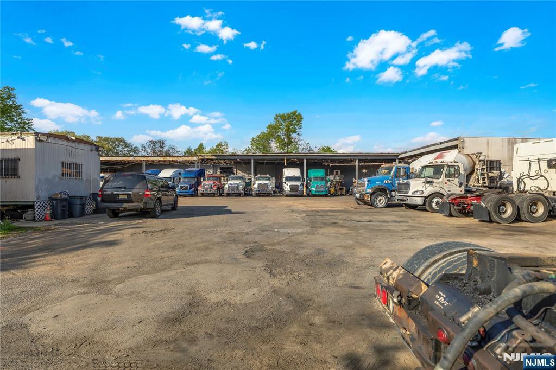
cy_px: 185
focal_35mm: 16
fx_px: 247
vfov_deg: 73.7
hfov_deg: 96.8
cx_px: 278
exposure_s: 1/800
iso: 100
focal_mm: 16
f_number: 5
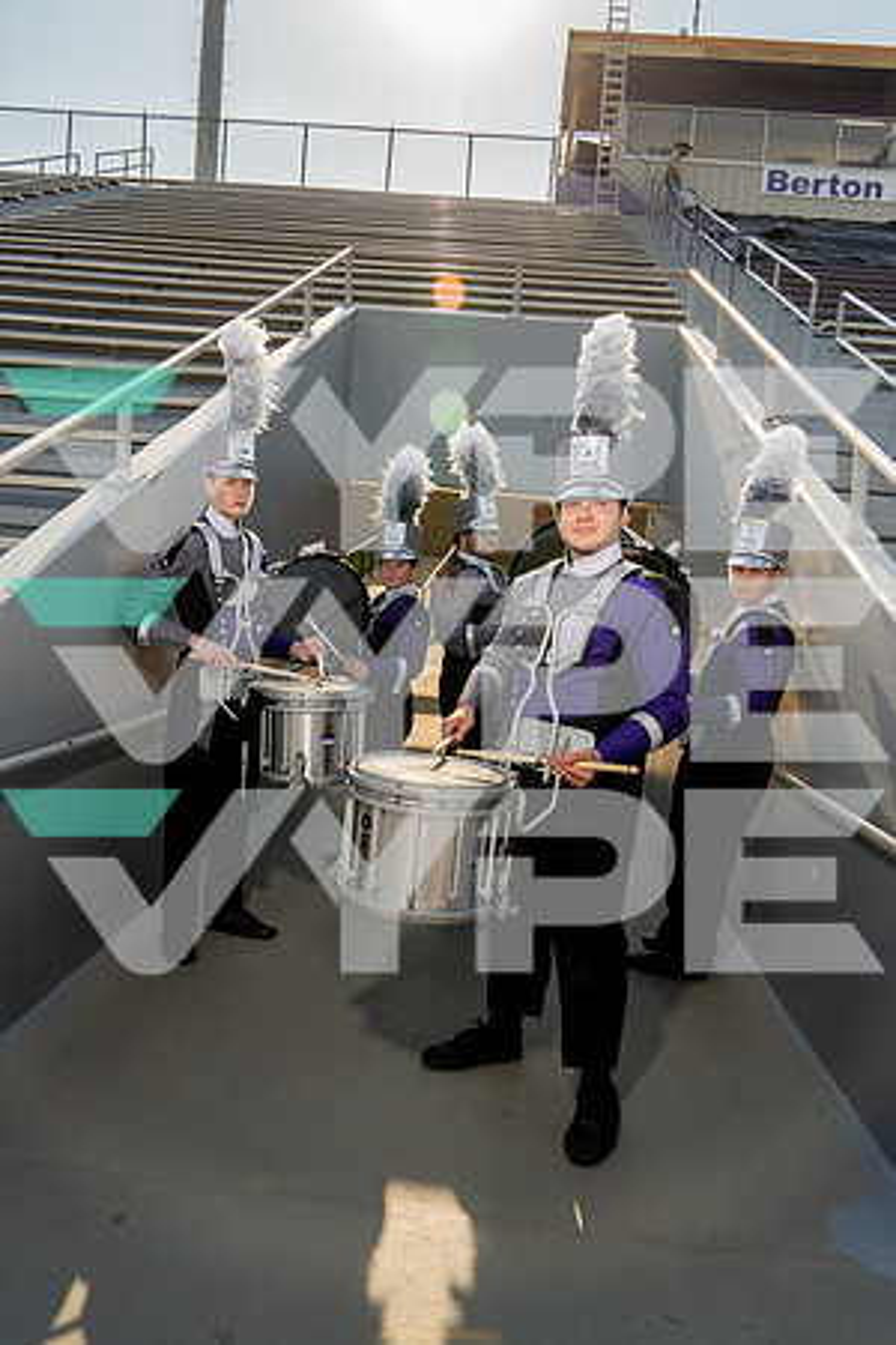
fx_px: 971
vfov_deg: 69.4
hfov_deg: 49.6
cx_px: 448
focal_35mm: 26
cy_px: 672
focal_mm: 26
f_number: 8
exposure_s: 1/250
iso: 100
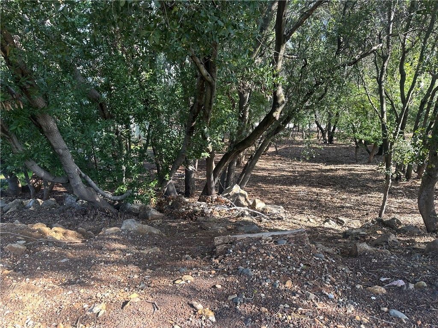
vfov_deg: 56.8
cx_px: 219
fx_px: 304
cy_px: 164
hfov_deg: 71.6
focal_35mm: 24
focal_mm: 6.86
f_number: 1.78
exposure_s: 1/141
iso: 64
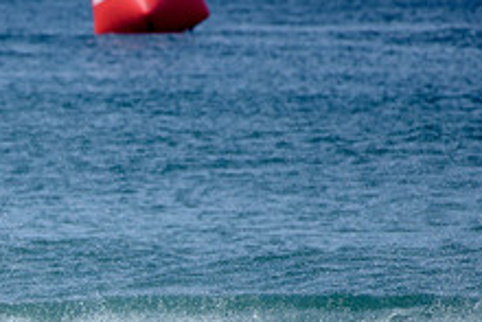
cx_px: -112
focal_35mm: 1320
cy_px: 382
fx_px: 17684
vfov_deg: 1.0
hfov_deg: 1.6
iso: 250
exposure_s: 1/2500
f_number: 6.3
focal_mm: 500
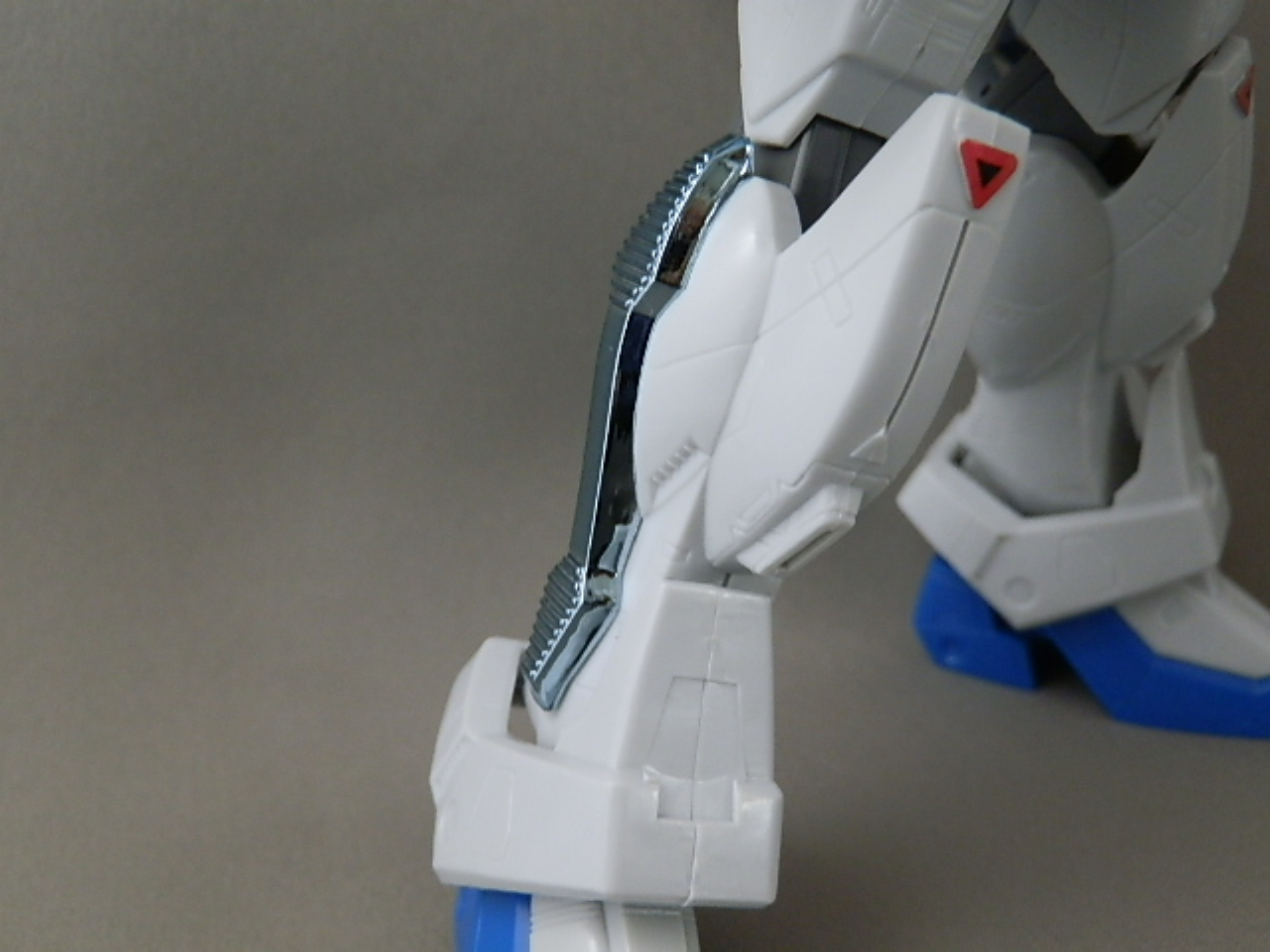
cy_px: 476
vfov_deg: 41.8
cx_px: 635
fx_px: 1247
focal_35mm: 34
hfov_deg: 54.0
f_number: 3.5
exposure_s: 1/13
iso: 200
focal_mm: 6.17
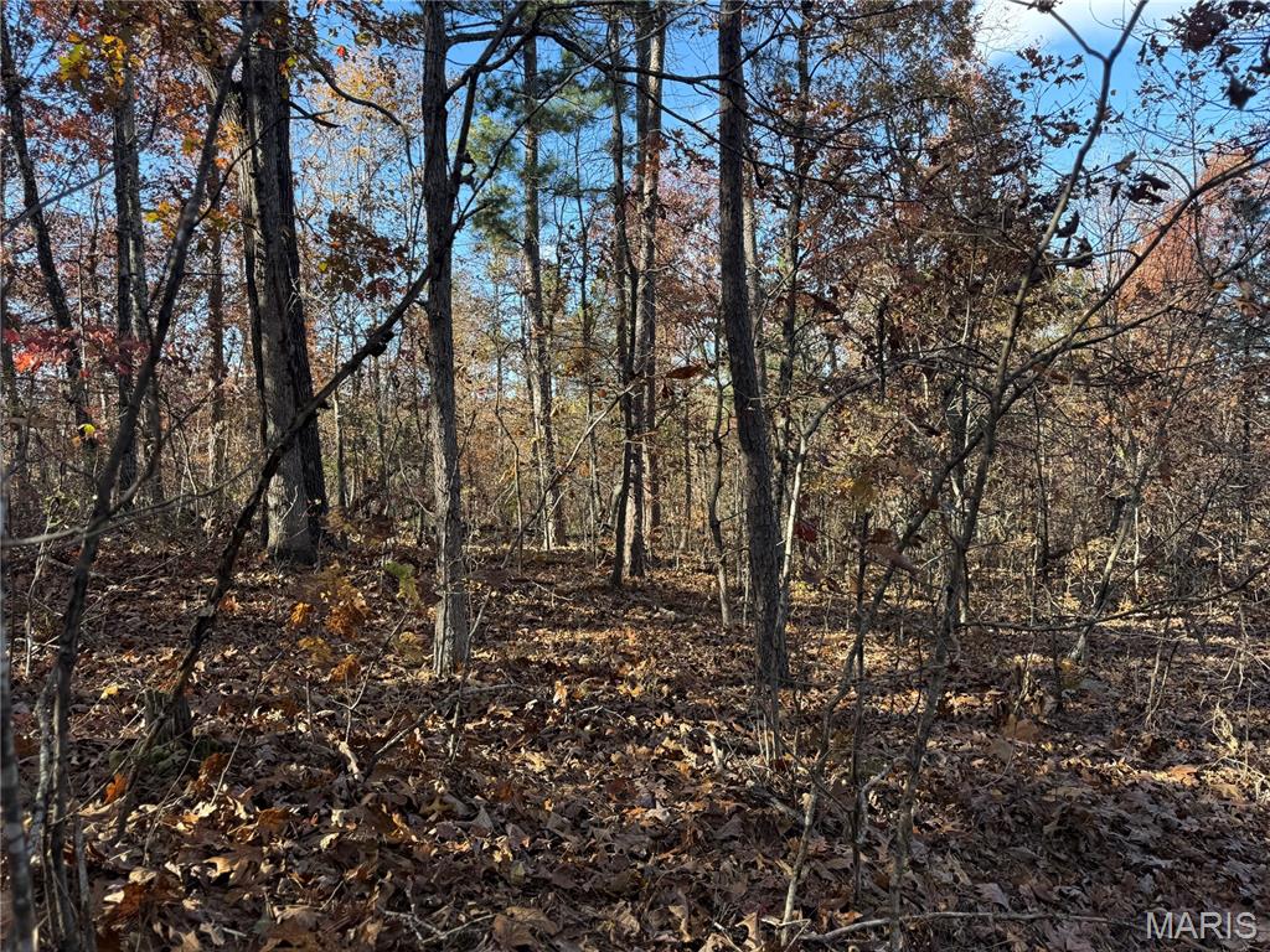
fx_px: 881
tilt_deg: -2.0
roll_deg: +1.9
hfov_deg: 71.6
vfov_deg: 56.8
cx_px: 635
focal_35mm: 24
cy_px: 476
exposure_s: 1/405
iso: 80
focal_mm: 6.76
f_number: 1.78
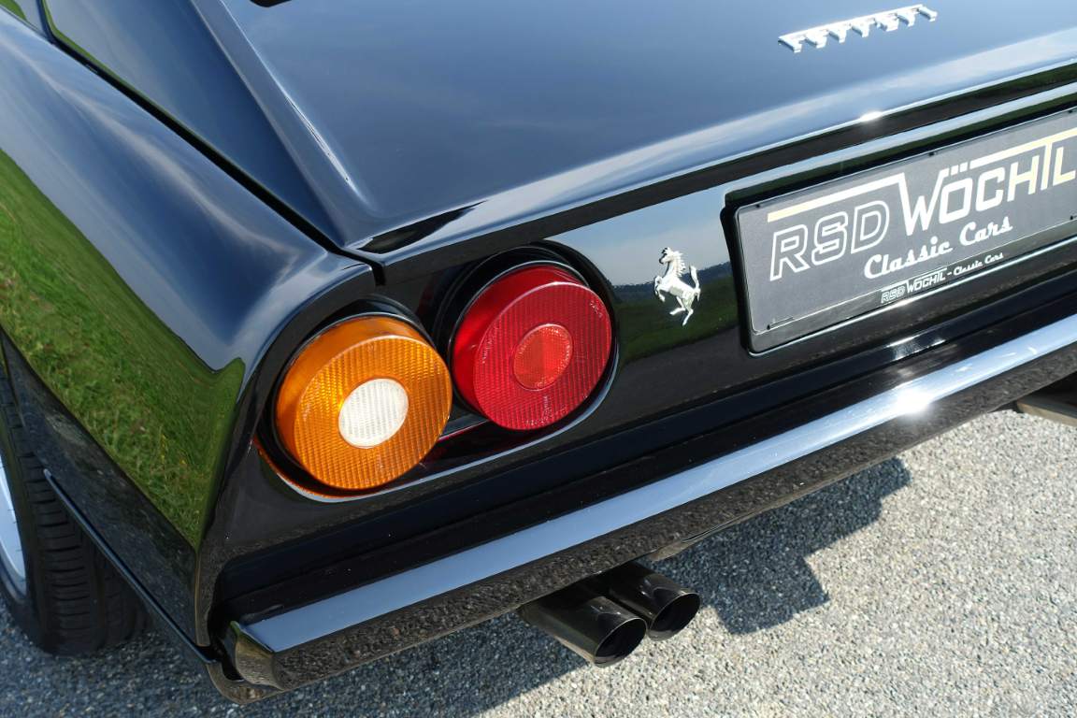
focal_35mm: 47
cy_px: 359
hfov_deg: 41.9
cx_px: 538
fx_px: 1406
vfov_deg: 28.6
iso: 125
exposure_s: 1/320
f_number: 4
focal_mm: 17.27
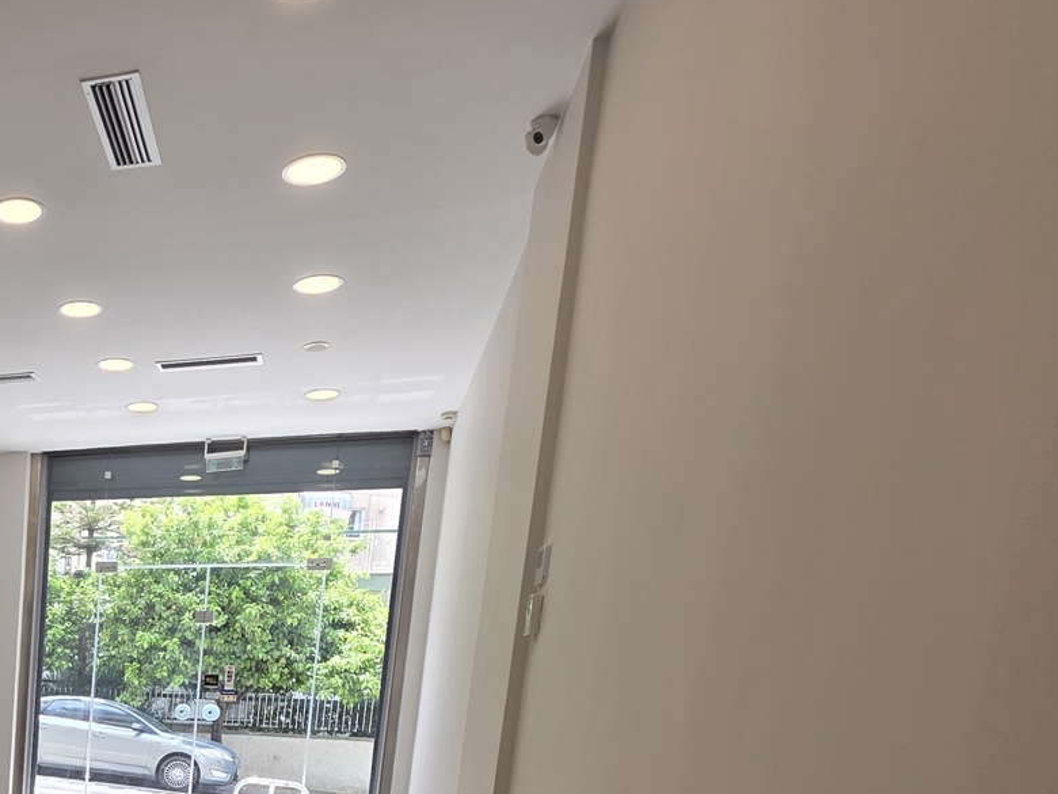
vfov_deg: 36.8
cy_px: 884
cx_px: -98
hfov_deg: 44.1
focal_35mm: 32
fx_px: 978
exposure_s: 1/109
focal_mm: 2.2
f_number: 1.9
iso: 20
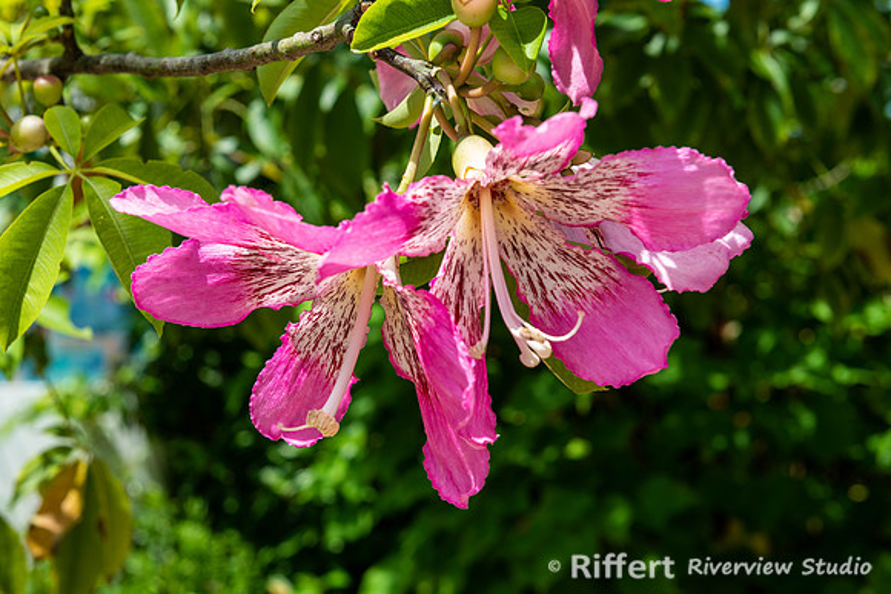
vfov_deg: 20.6
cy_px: 351
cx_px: 434
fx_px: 1636
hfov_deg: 30.5
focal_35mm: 66
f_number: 8
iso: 100
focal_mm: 56
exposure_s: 1/160
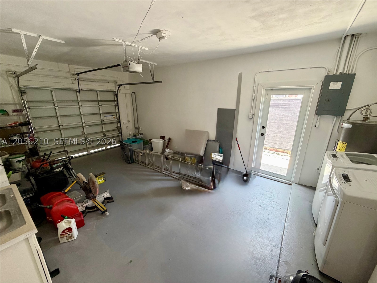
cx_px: 188
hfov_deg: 102.1
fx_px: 152
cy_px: 142
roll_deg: -0.1
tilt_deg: -15.2
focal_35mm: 14
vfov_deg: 85.7
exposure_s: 1/60
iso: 400
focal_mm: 2.22
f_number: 2.2
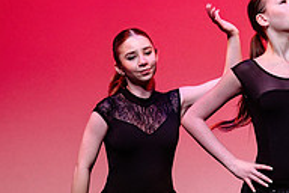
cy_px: 177
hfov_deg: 4.2
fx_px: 3941
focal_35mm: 491
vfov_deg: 2.8
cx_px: 298
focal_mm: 140
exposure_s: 1/800
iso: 1250
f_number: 2.8
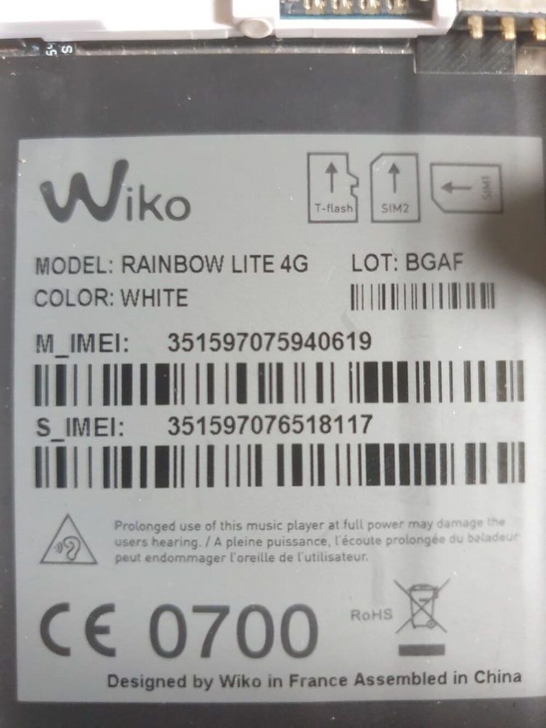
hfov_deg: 53.1
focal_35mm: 26
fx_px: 547
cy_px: 364
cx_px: 273
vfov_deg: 67.3
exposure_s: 1/41
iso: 250
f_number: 1.5
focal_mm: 4.3
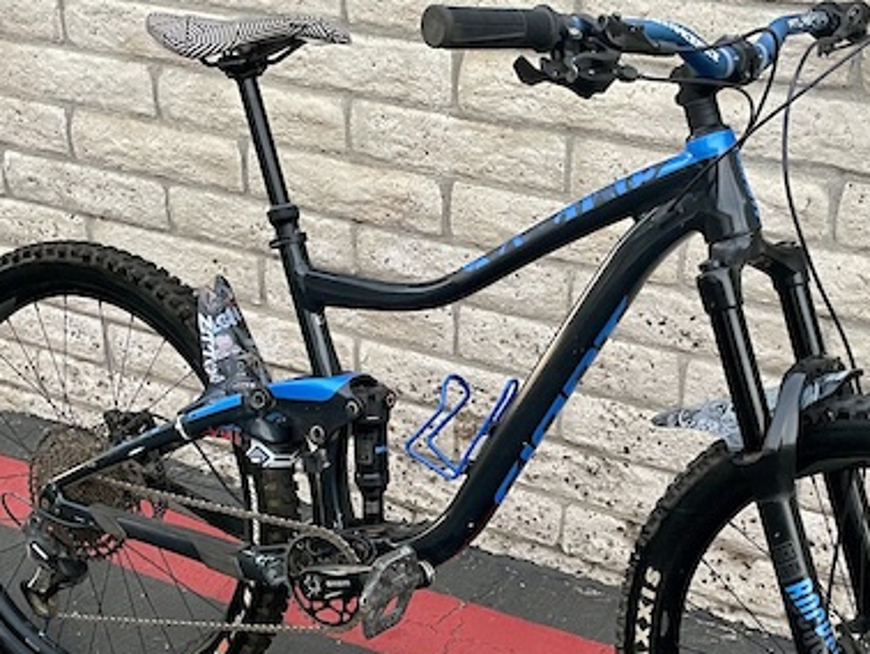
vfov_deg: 26.3
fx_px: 1383
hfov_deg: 34.8
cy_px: 481
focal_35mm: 55
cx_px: 506
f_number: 1.6
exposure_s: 1/60
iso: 400
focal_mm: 4.2
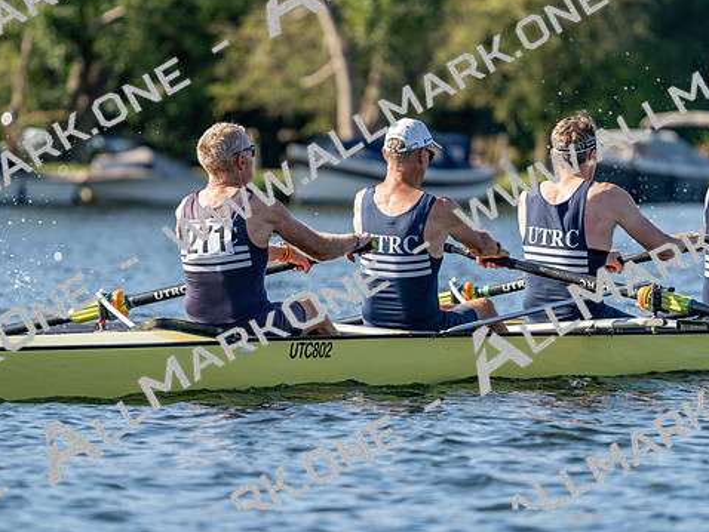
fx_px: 8648
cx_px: 346
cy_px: 256
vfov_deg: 3.5
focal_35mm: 422
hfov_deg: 4.7
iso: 400
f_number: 6.3
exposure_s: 1/1600
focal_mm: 362
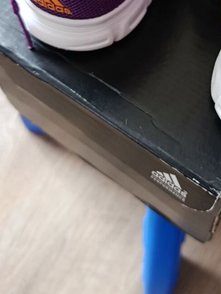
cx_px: 176
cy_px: 61
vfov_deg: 37.6
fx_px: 417
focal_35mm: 49
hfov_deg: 29.0
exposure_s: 1/50
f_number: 1.7
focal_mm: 5.24
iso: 1295
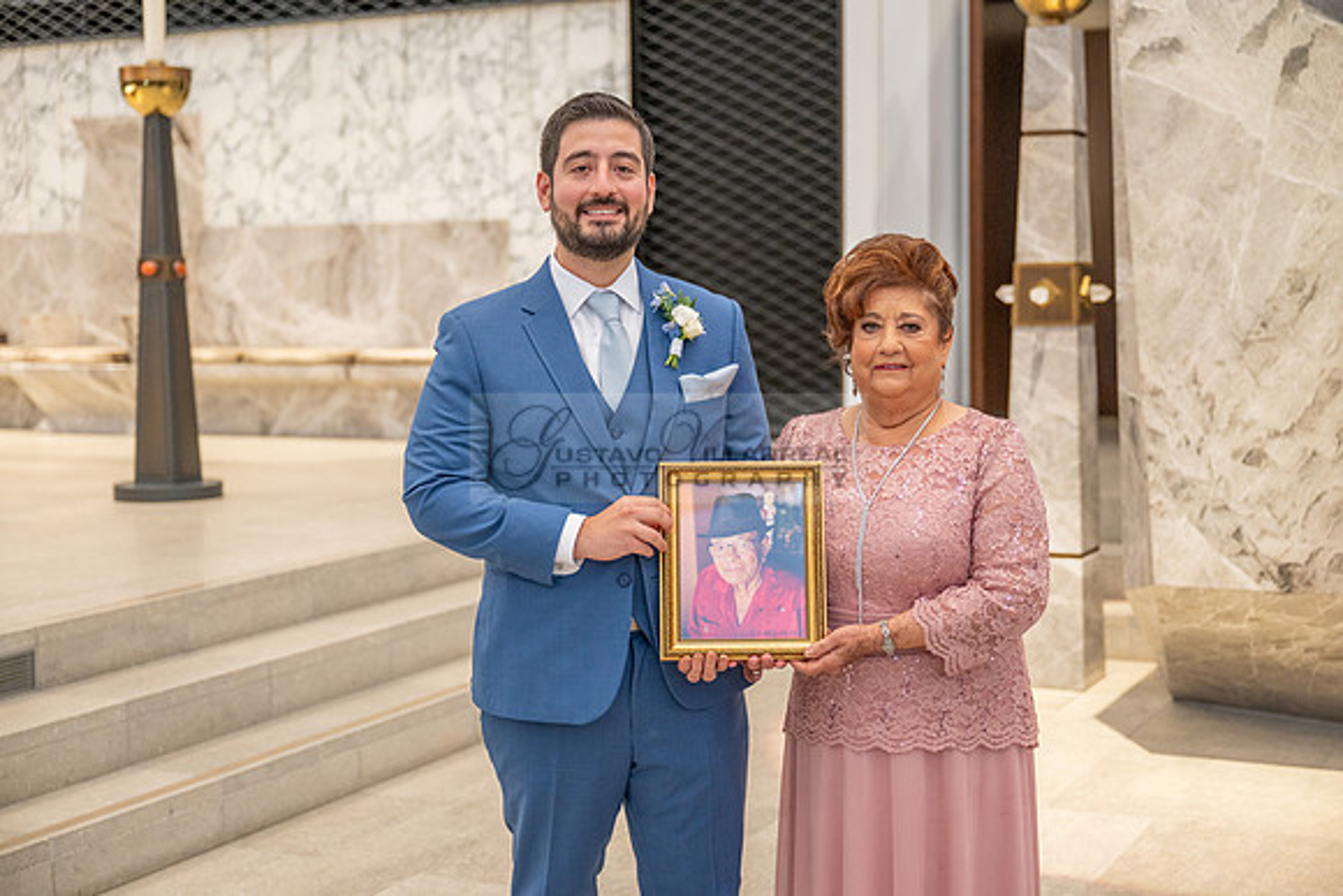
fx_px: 1978
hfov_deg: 37.5
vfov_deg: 25.5
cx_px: 672
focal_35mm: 53
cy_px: 448
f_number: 2.8
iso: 800
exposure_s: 1/160
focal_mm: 53
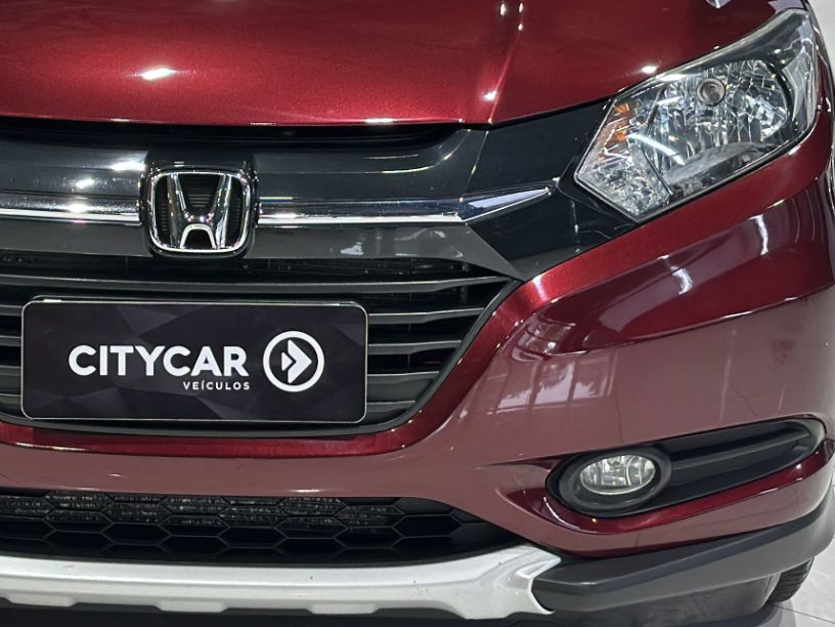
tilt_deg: -11.6
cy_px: 128
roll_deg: -1.0
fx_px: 2726
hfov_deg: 17.3
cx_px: 196
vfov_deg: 13.0
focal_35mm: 113
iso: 125
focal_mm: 6.86
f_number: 1.78
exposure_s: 1/60
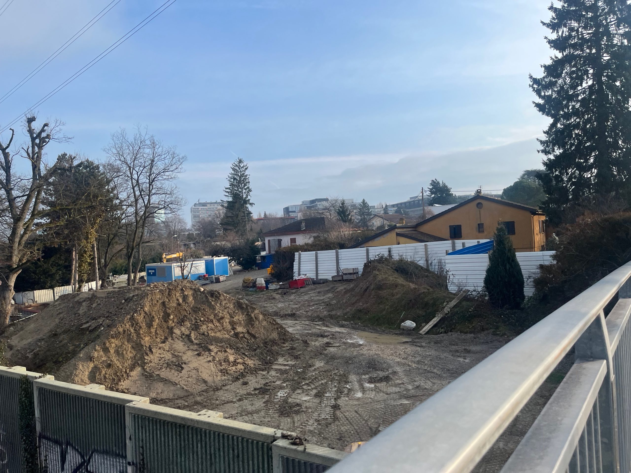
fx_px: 474
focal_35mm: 26
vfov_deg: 53.1
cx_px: 316
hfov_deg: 67.3
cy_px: 236
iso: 50
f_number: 1.6
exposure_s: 1/2410
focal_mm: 5.1
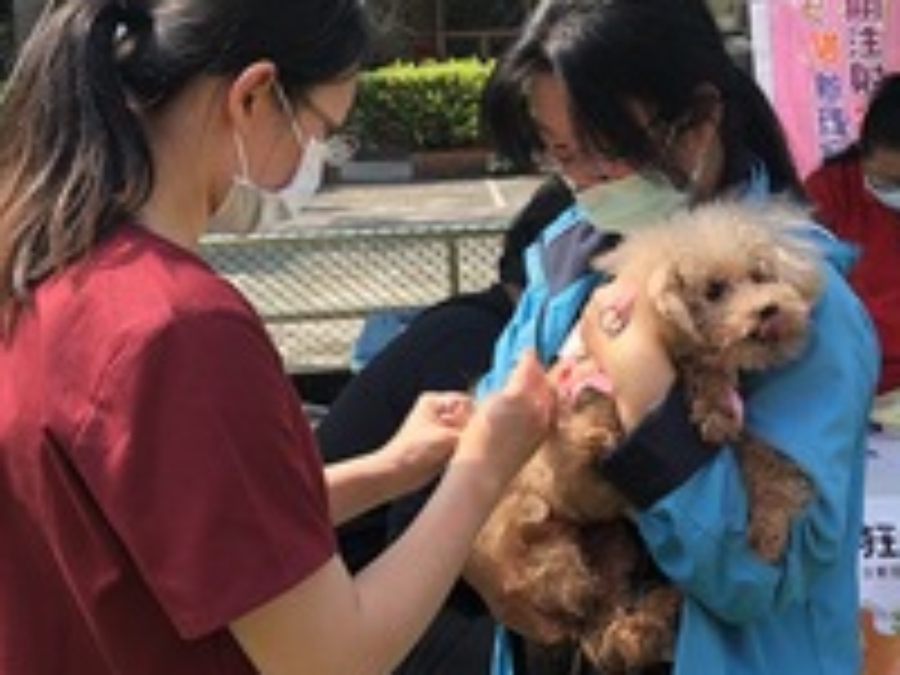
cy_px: 212
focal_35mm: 56
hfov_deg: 34.3
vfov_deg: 25.9
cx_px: 531
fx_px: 1456
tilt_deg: -5.8
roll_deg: +2.5
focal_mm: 4
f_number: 1.8
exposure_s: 1/607
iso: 20
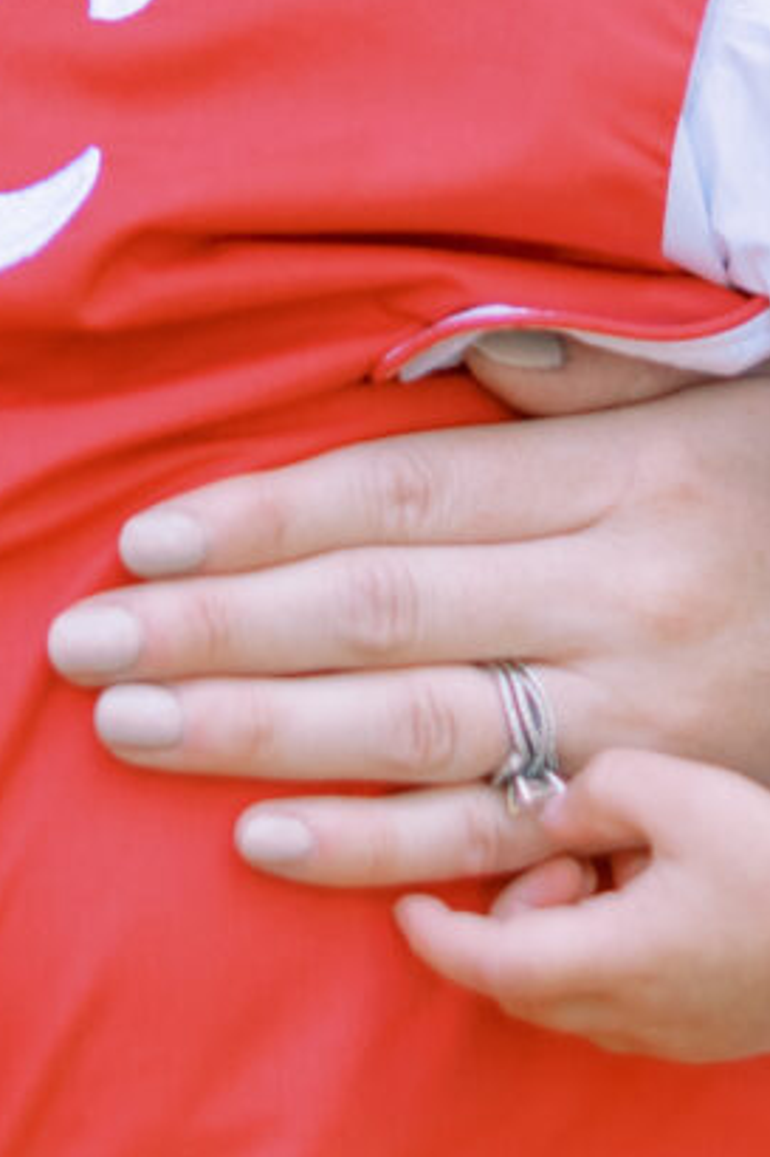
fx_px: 8027
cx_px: 374
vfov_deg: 8.1
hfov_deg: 5.5
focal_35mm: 250
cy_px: -466
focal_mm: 50
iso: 250
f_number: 1.8
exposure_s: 1/500
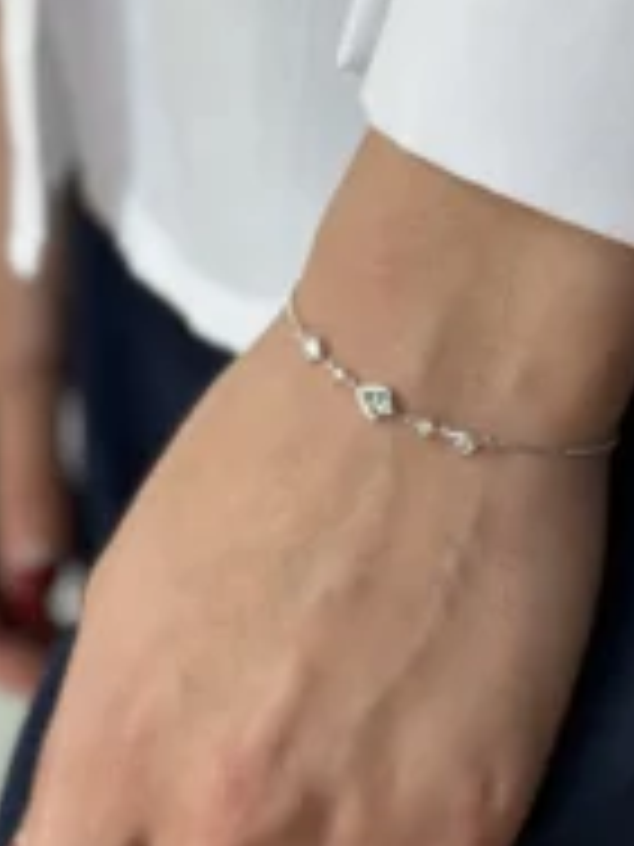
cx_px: 346
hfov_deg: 14.5
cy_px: 531
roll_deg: +2.4
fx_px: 2491
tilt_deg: -18.9
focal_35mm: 102
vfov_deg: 19.2
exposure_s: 1/180
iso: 50
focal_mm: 6.76
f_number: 1.78
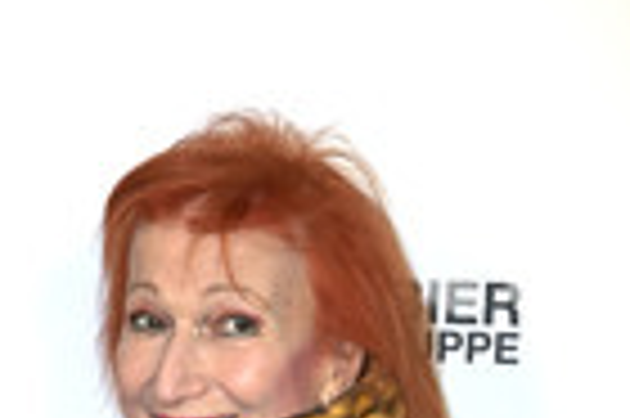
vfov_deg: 6.6
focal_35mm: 200
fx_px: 3496
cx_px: 230
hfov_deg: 10.3
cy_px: 881
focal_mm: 70
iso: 640
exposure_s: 1/160
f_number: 5.6
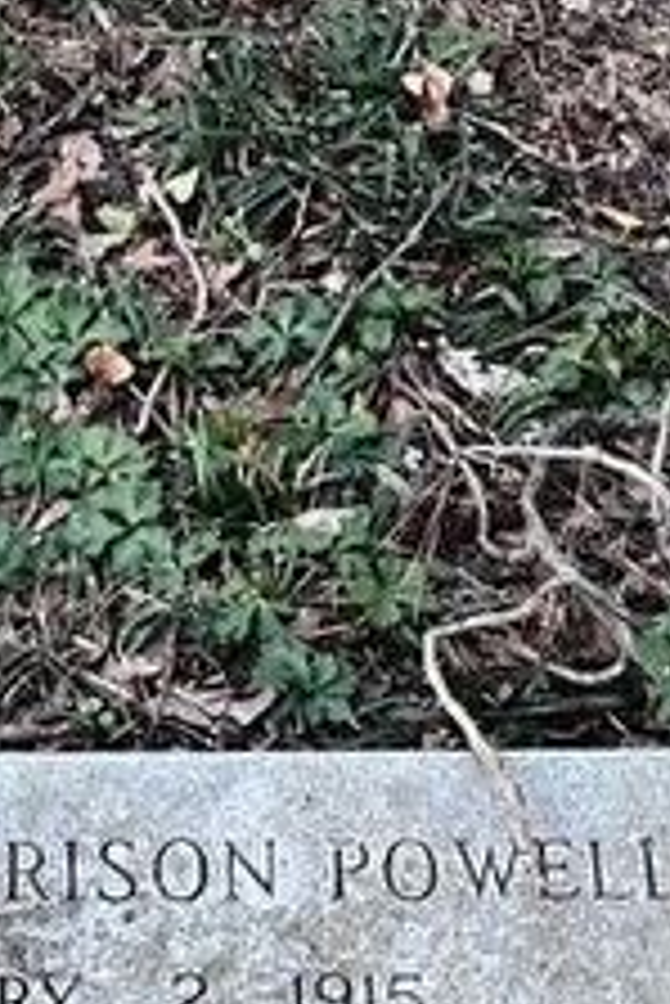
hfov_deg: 14.1
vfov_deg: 20.4
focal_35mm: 97
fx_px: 2704
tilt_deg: -59.1
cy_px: 968
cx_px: 211
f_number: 1.6
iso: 640
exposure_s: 1/32
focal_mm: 5.1
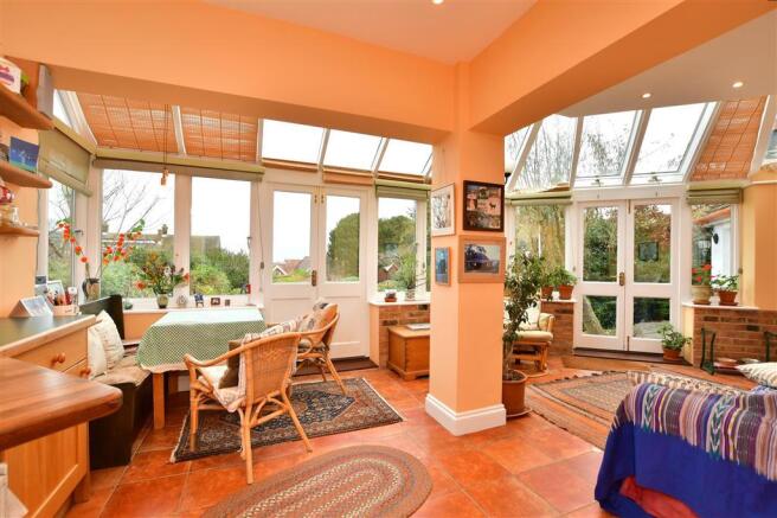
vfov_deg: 77.3
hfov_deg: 100.4
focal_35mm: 15
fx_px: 324
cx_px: 388
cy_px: 259
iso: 500
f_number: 5.6
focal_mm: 10
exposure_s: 1/50
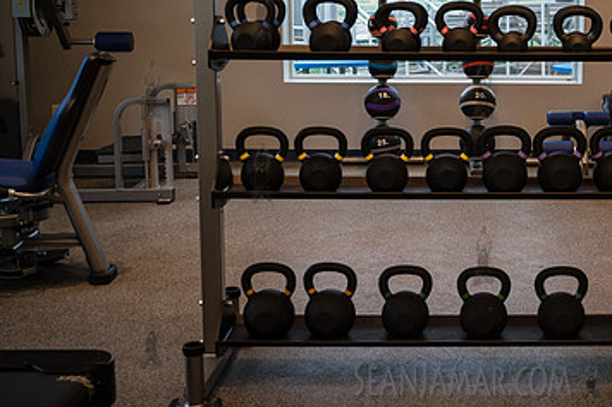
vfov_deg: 23.5
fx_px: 969
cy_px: 89
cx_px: 481
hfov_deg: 34.1
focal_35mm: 57
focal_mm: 35
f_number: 2.8
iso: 4000
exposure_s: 1/1000
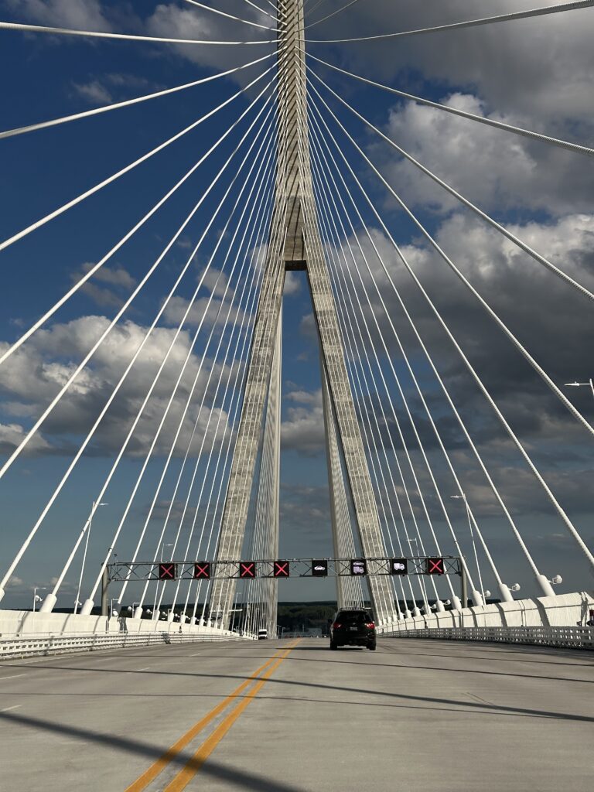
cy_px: 396
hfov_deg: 30.3
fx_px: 1098
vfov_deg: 39.7
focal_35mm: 48
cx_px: 297
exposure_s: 1/6211
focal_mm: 6.86
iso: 64
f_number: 1.78
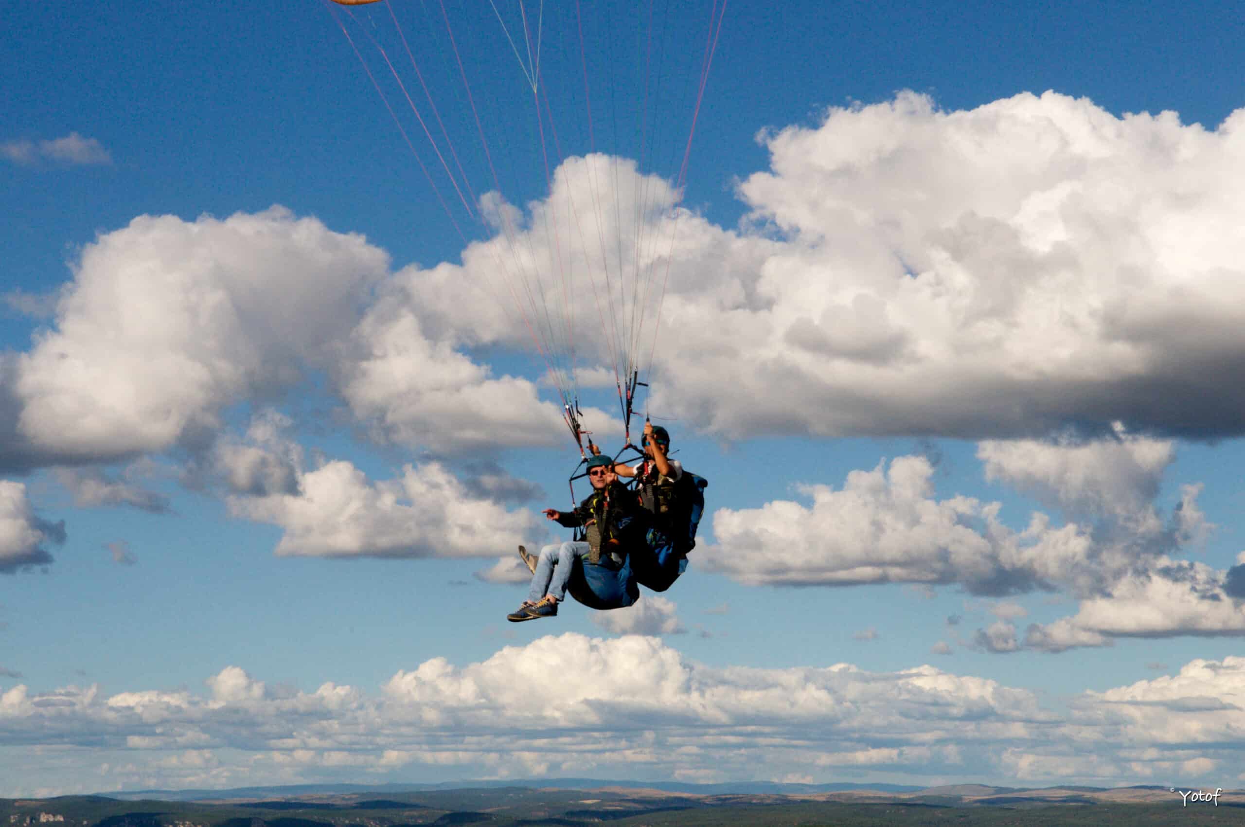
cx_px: 622
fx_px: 2694
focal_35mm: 78
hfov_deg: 26.0
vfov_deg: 17.4
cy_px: 414
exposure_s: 1/500
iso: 200
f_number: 16
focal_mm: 52
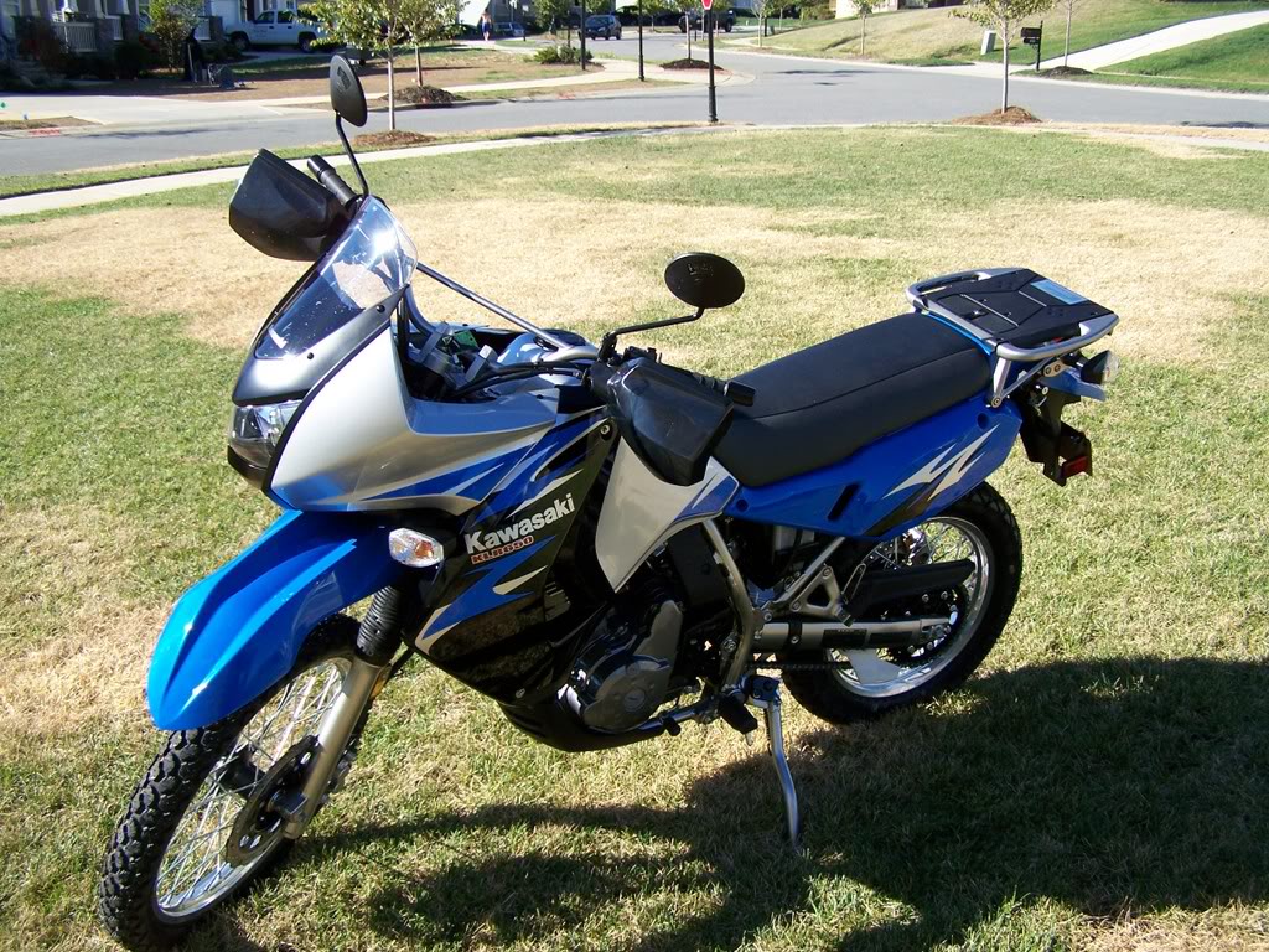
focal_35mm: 38
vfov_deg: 37.7
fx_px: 1393
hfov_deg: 49.0
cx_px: 634
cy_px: 476
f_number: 2.8
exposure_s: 1/640
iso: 80
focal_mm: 6.3
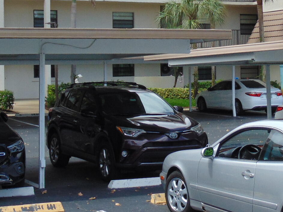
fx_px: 744
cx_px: 149
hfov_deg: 21.5
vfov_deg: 16.1
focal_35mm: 91
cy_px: 40
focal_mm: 5.8
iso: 80
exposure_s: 1/640
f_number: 3.2
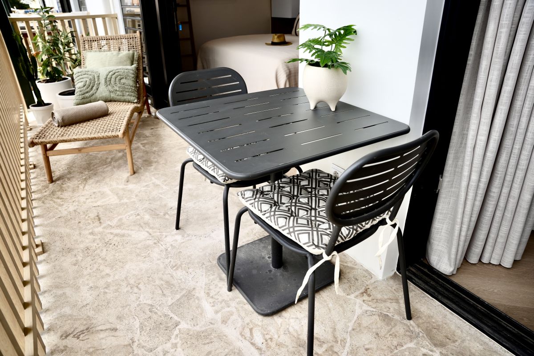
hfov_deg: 73.7
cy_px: 178
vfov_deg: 53.1
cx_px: 267
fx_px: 356
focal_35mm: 24
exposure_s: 1/250
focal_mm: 24
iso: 100
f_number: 5
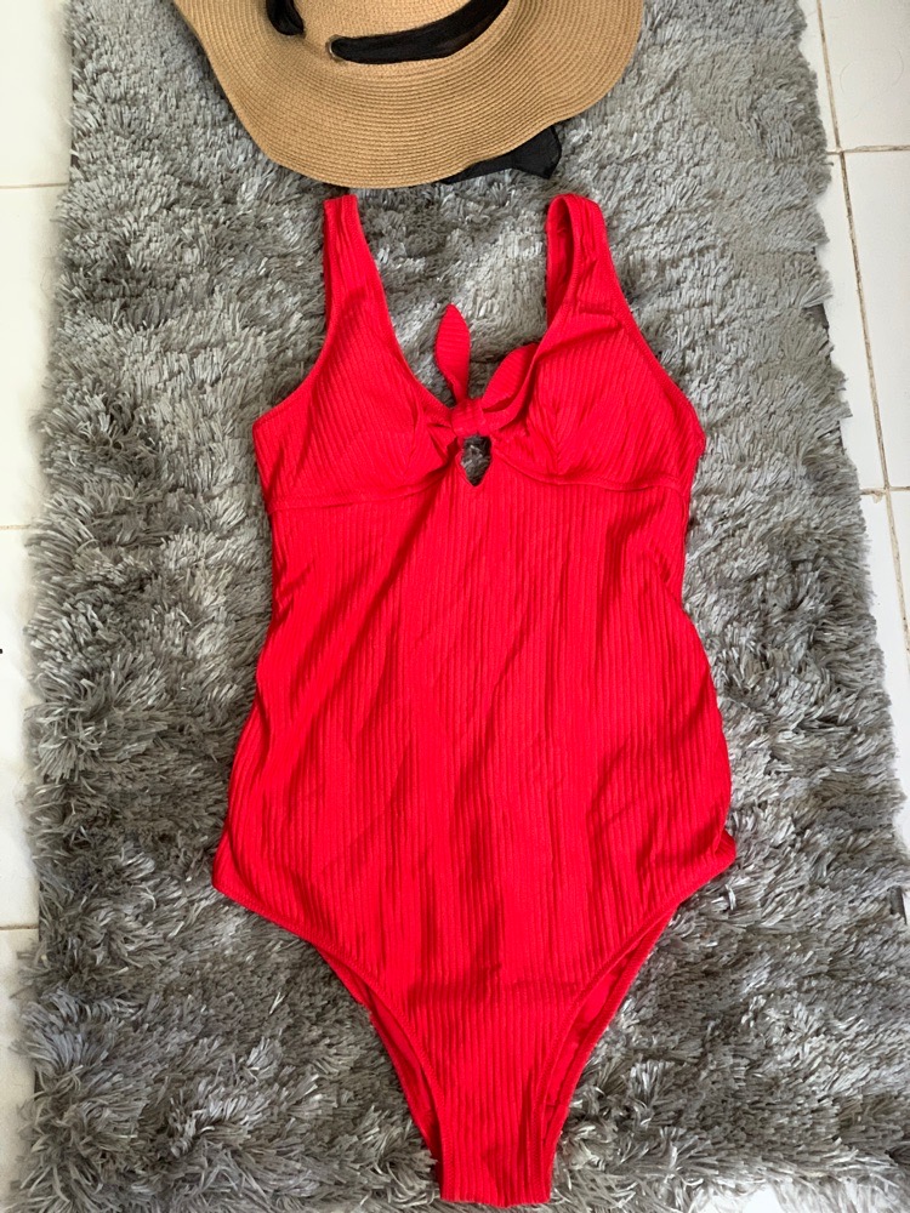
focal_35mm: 52
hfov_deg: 28.0
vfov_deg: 36.8
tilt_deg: -70.5
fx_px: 1823
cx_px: 455
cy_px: 606
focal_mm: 6
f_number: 2.4
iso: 500
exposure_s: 1/40
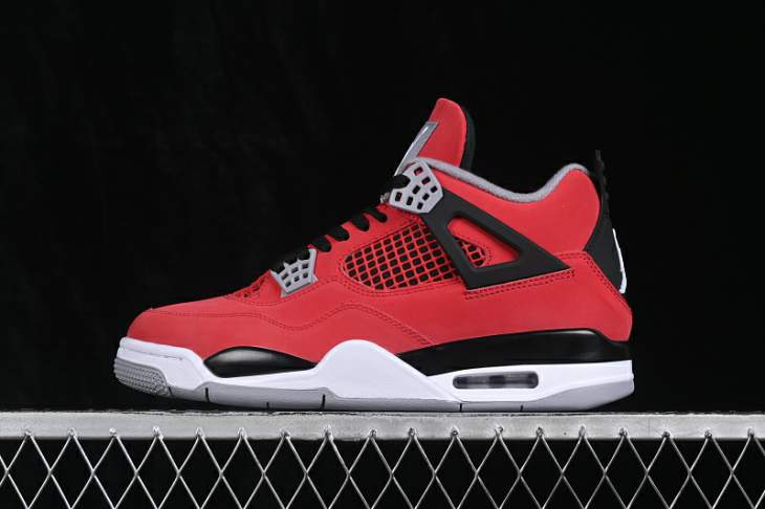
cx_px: 382
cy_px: 254
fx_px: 1593
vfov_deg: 18.2
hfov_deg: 27.0
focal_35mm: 75
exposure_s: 1/80
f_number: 8
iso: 160
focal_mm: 50
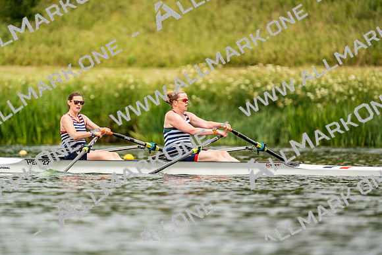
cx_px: 191
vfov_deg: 2.3
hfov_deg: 3.4
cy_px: 128
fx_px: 6368
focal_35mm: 600
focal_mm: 600
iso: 400
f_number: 6.3
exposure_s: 1/2000
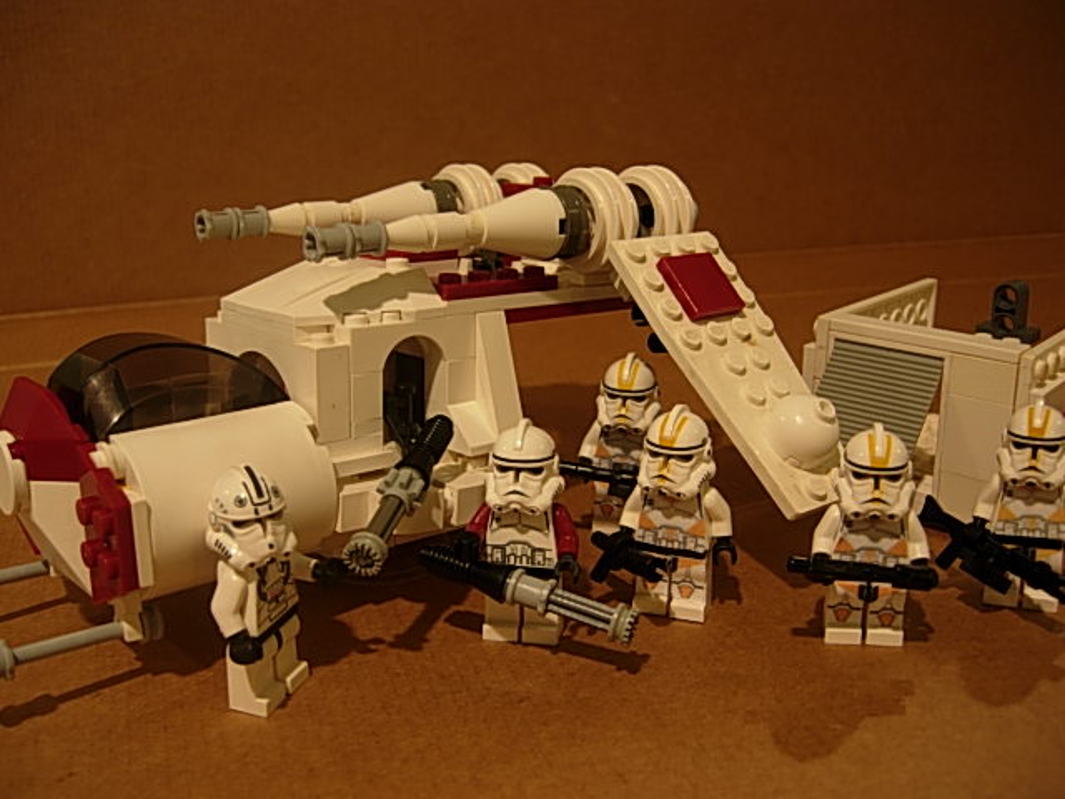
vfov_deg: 39.7
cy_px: 400
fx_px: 1108
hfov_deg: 51.4
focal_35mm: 36
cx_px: 532
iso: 50
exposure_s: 1/4.8
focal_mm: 7.5
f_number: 2.7
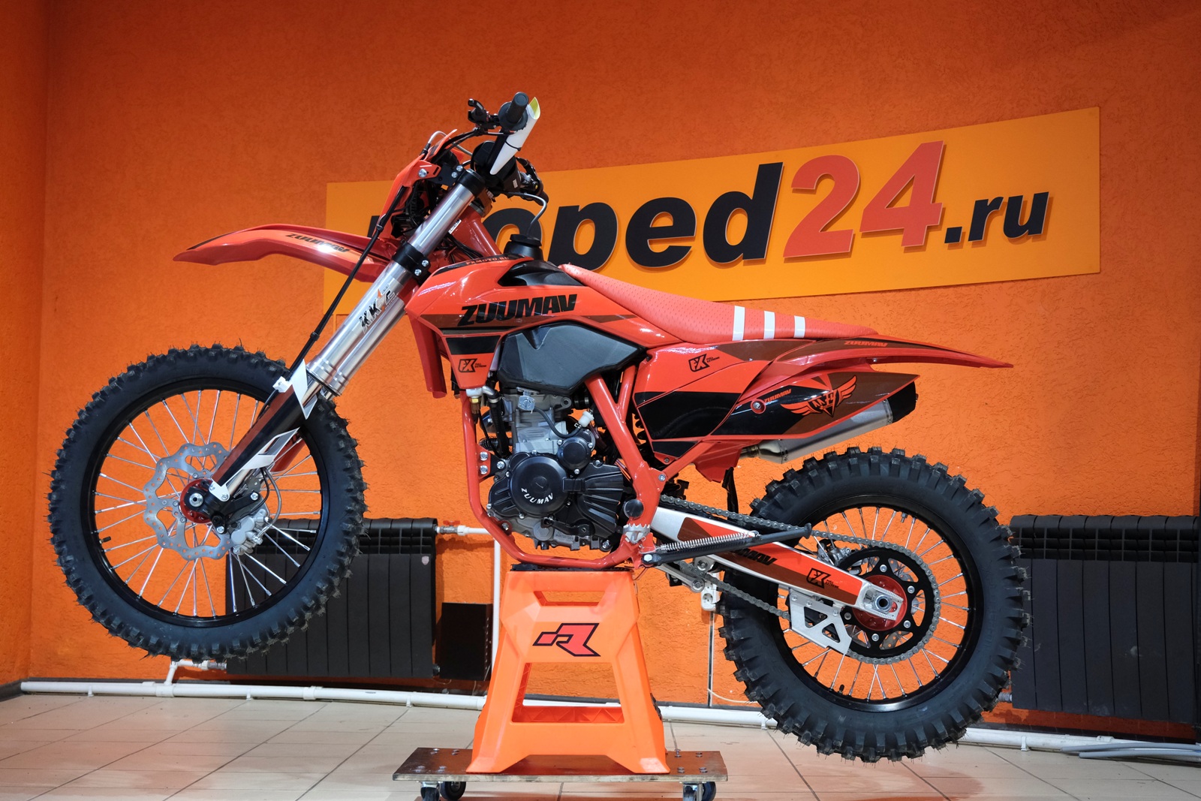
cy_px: 400
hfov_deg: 40.3
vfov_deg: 27.5
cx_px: 600
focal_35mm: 49
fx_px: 1635
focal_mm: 32.5
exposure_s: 1/100
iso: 2000
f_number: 4
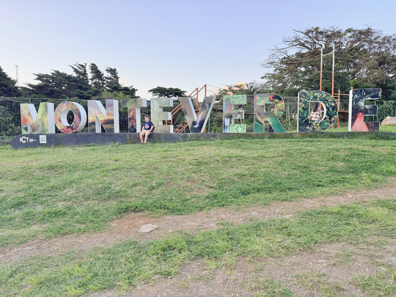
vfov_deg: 56.8
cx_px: 198
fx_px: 275
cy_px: 148
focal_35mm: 24
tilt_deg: -4.1
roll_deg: -0.1
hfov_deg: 71.6
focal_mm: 6.76
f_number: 1.78
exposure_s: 1/301
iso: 80
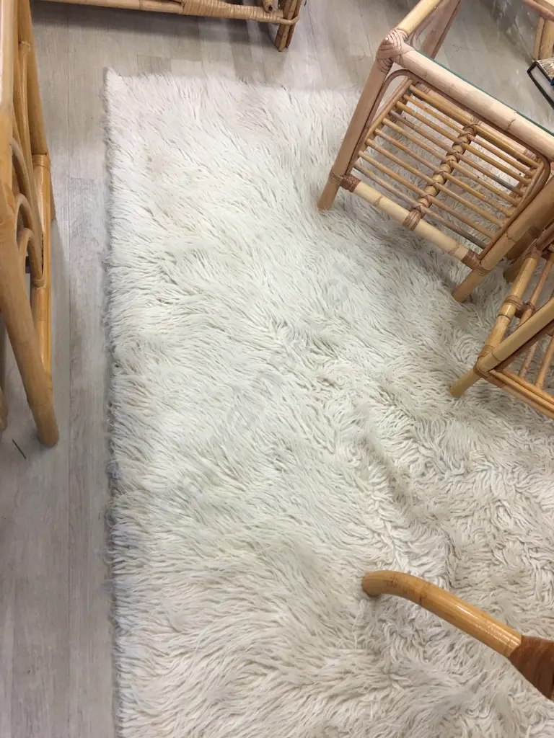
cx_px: 277
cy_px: 369
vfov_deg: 61.7
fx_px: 619
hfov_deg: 48.2
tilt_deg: -60.9
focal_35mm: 29
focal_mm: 4.15
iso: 32
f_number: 2.2
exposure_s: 1/17
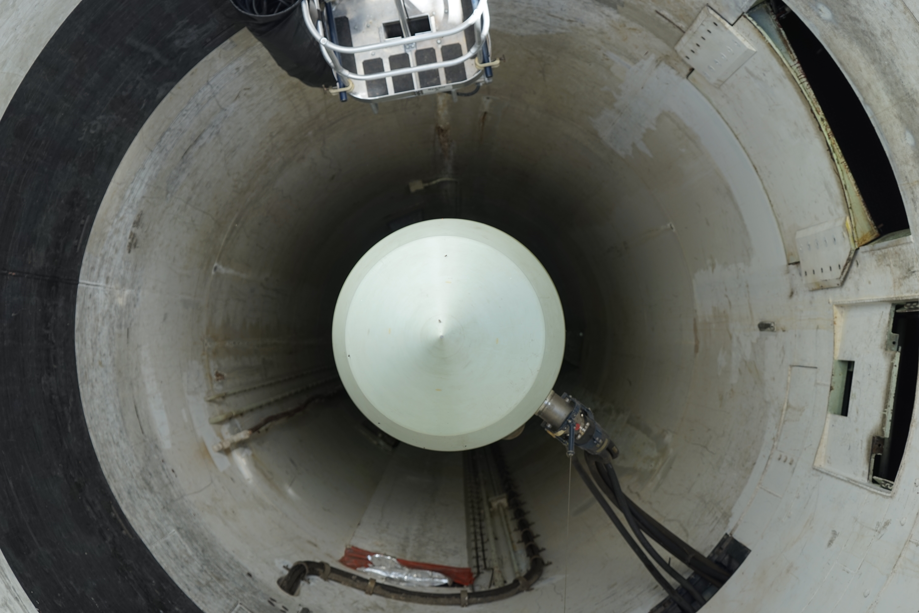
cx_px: 460
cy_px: 306
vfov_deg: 31.2
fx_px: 1098
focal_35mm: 43
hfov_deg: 45.4
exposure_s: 1/60
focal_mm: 43
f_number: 4.5
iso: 100
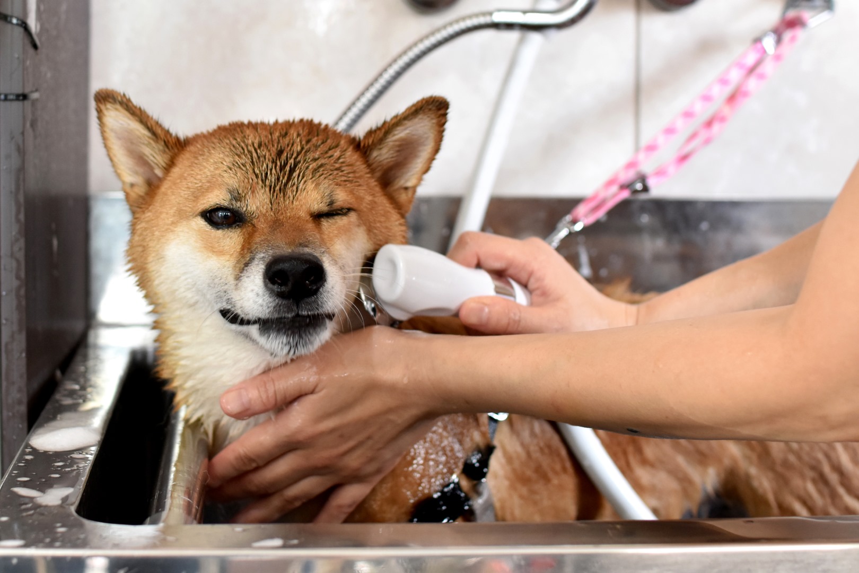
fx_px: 1074
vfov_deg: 29.9
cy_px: 286
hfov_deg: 43.6
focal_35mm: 45
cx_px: 430
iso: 1000
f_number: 2.8
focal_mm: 30
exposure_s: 1/125
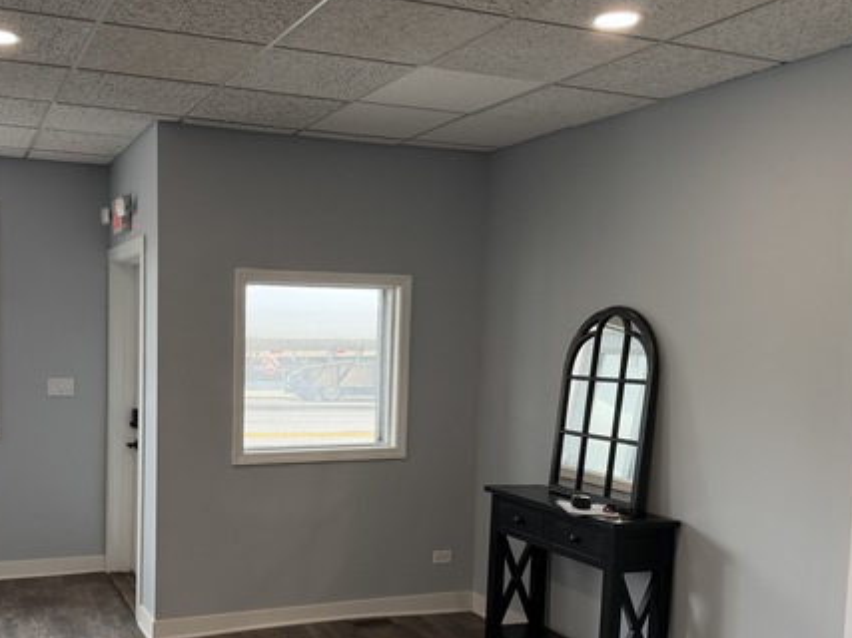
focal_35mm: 36
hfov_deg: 50.7
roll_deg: -2.3
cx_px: 305
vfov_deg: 39.4
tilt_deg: -4.7
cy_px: 401
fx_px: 886
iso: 160
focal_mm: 6.76
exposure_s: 1/224
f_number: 1.78
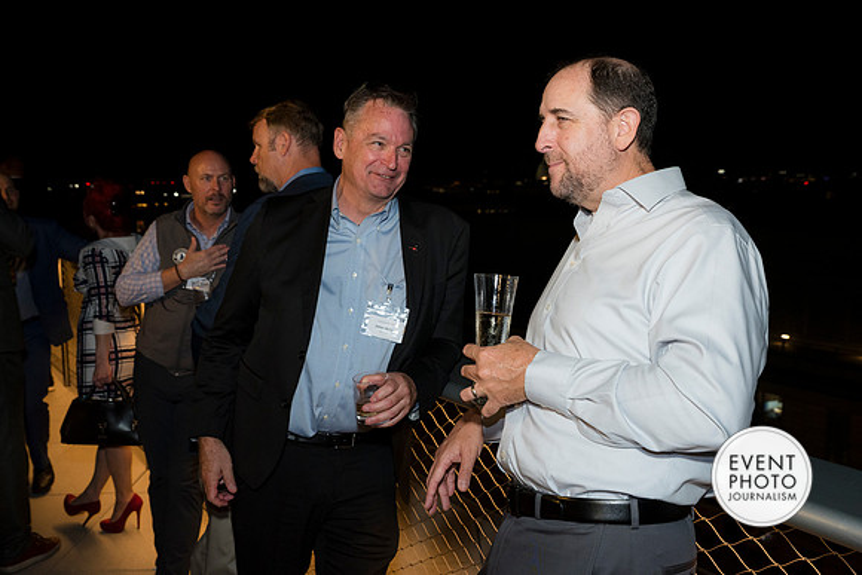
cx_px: 431
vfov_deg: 37.9
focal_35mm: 35
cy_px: 288
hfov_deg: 54.4
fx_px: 838
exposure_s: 1/125
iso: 1250
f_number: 5.6
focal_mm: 35
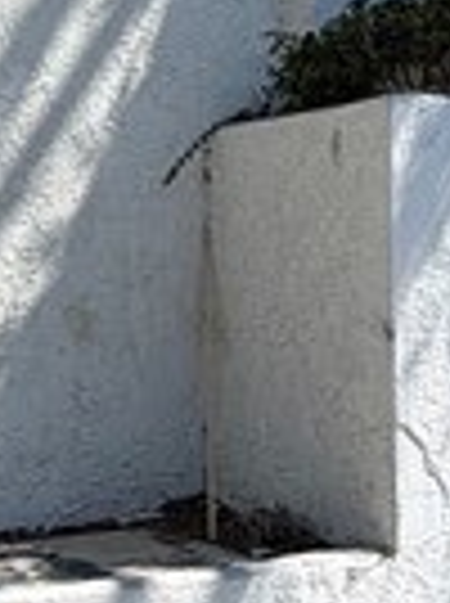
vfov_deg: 17.9
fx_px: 1861
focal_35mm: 107
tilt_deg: +10.2
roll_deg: +2.3
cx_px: 459
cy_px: -14
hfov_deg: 13.6
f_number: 2.2
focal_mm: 2.22
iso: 20
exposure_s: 1/1001
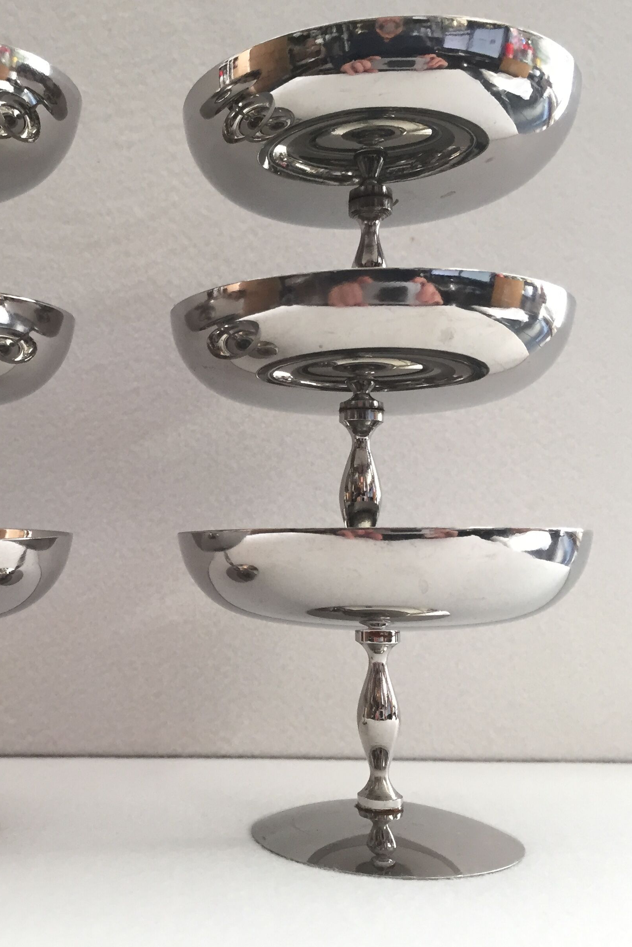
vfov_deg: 47.4
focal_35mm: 41
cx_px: 90
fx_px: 1079
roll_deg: -0.6
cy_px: 476
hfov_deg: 31.4
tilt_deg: +3.1
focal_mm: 4.15
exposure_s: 1/33
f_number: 2.2
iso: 64
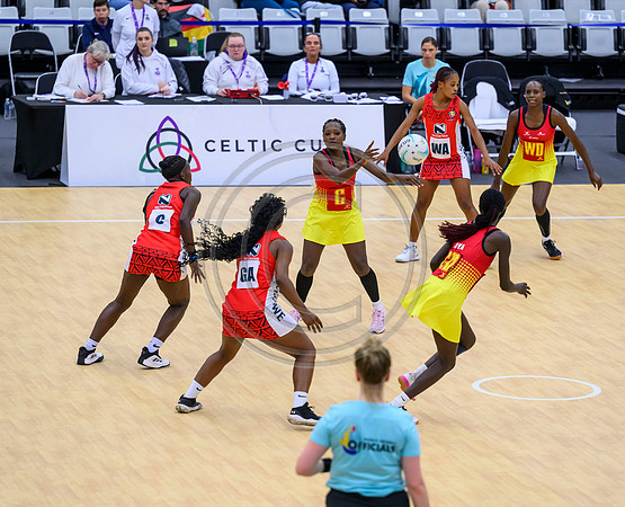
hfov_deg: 9.0
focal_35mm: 214
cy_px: 298
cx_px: 349
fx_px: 3975
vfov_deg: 7.3
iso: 4000
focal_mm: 160
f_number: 3.2
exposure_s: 1/1000
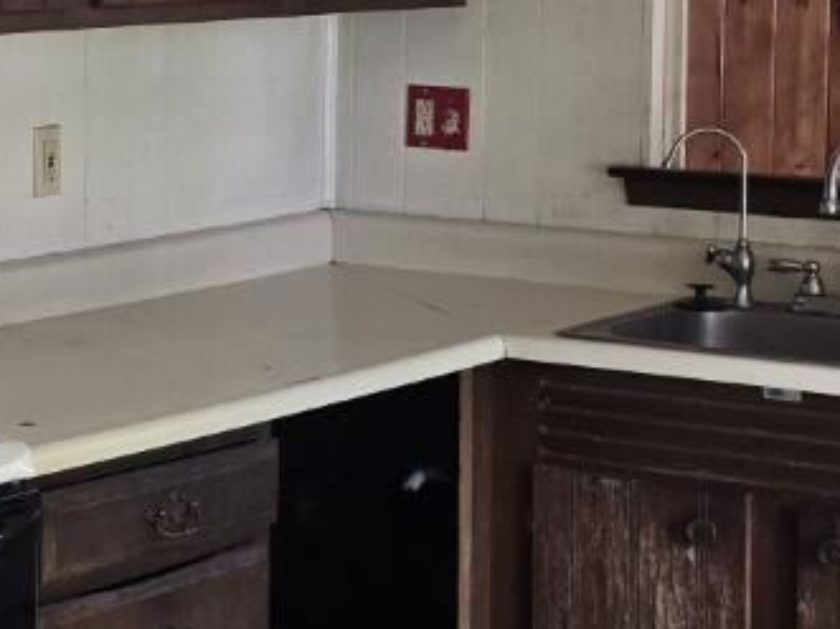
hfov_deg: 17.5
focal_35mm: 100
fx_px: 2426
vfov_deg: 14.7
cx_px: -444
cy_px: 107
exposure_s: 1/180
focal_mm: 6.3
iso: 200
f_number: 1.7
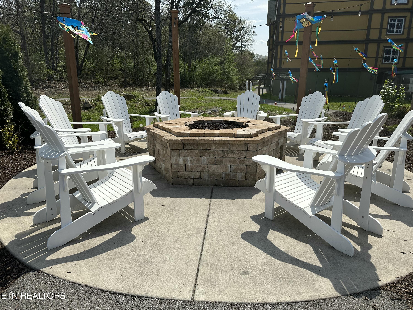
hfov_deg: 71.6
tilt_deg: -14.2
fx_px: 286
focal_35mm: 24
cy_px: 155
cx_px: 206
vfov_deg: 56.8
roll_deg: -0.7
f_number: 1.78
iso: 80
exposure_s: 1/8197
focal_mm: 6.86
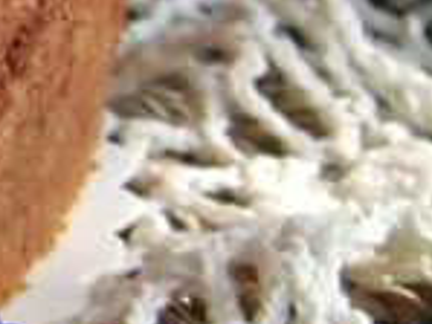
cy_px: -153
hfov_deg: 7.3
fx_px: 3147
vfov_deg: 5.8
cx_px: -670
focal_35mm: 252
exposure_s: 1/640
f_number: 3.4
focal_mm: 8.3
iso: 100
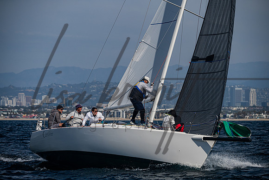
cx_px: 134
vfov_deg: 6.1
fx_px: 1694
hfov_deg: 9.1
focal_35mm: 227
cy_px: 90
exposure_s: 1/5000
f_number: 6.3
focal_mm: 220
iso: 320
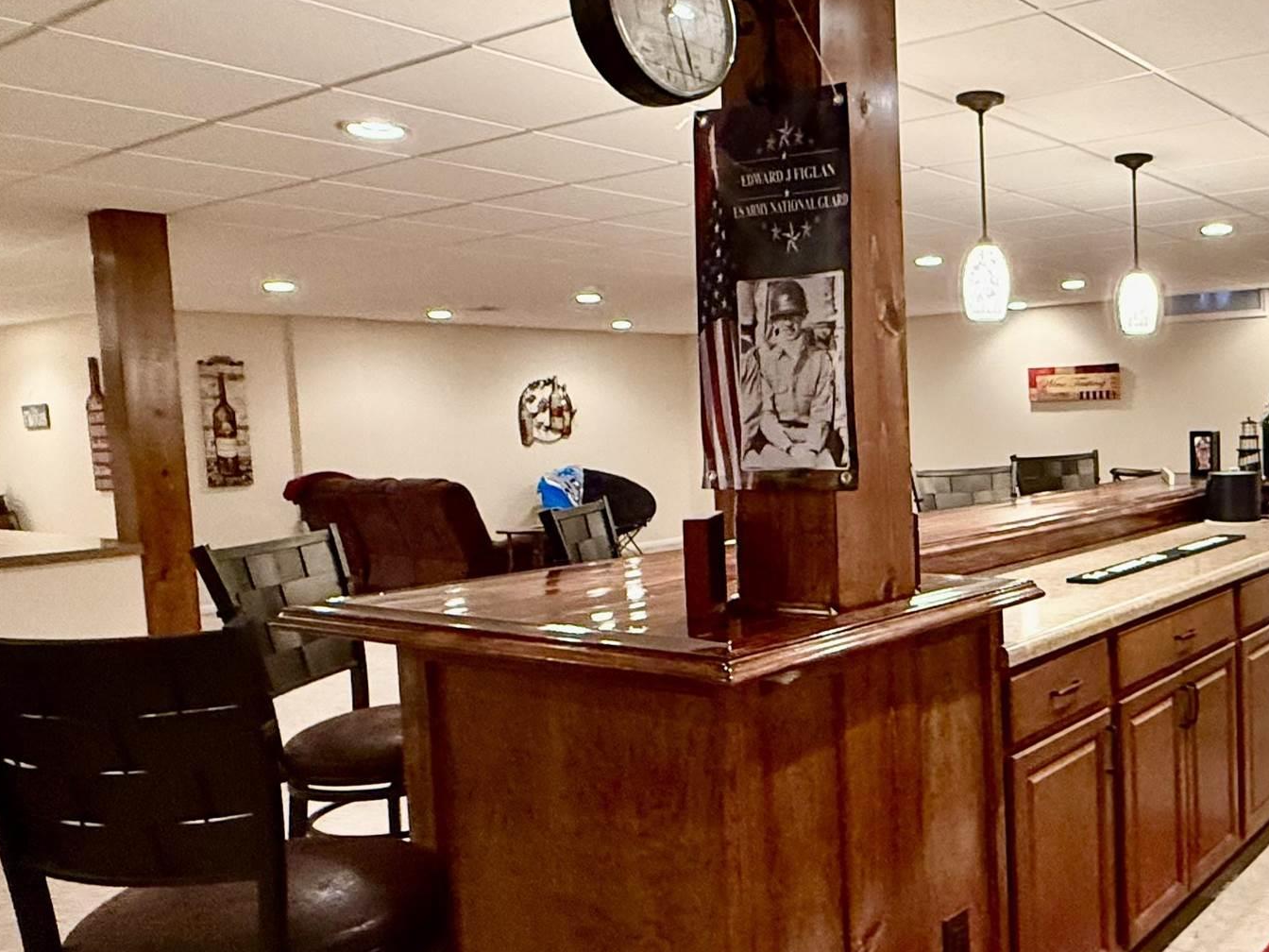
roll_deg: +1.9
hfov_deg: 52.7
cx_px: 1036
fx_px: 1173
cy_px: 506
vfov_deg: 44.1
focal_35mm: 32
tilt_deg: -5.4
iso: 500
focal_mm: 2.22
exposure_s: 1/60
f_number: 2.2
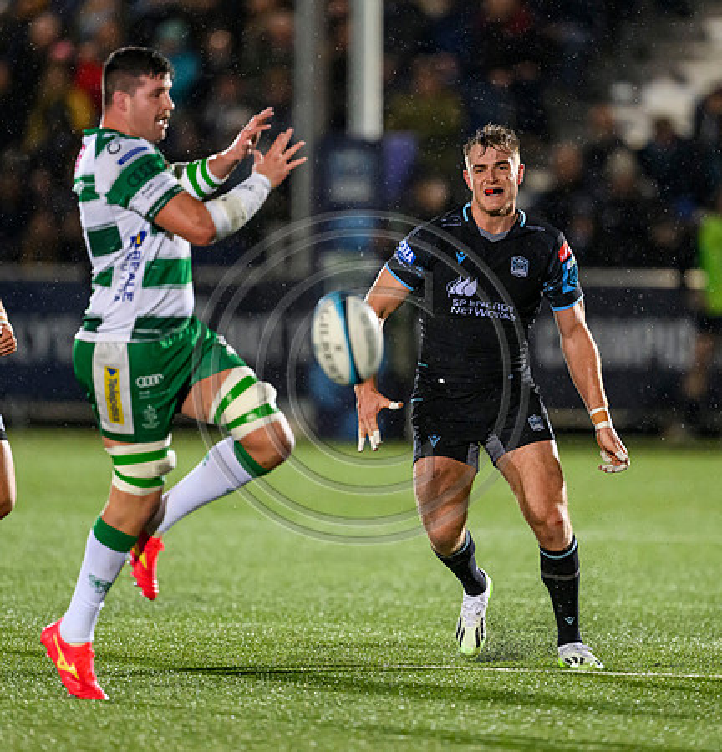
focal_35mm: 579
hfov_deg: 3.0
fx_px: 13962
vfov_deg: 3.1
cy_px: 368
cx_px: 461
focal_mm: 400
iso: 6400
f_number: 3.2
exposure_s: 1/1000
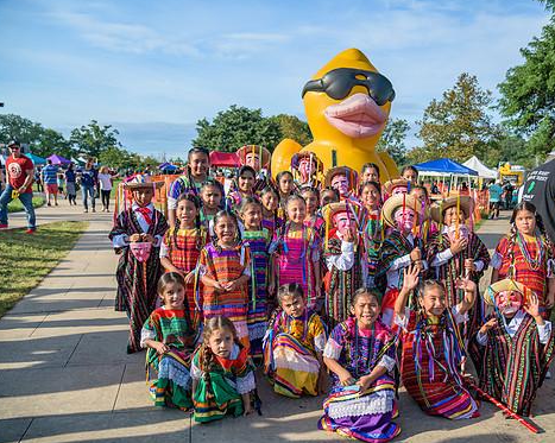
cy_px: 222
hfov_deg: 61.9
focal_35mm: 28
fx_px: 460
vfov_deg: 51.5
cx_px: 320
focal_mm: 24
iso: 64
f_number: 4
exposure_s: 1/200
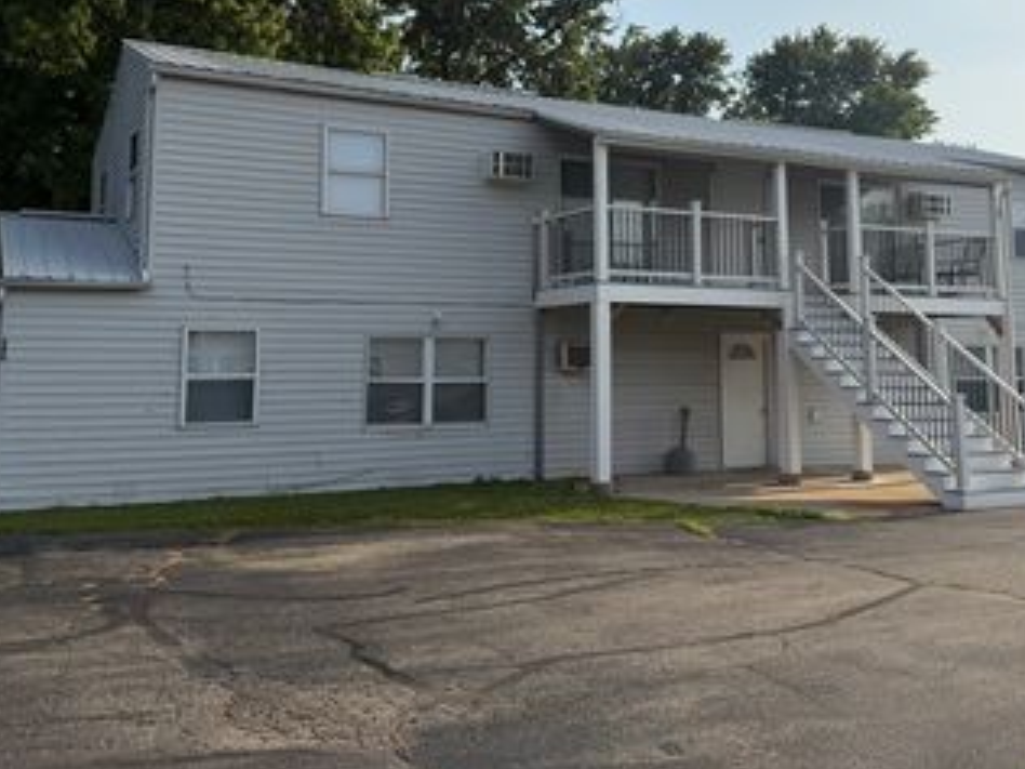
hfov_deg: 48.9
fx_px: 1125
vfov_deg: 37.0
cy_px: 216
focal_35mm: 38
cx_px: 577
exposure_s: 1/8130
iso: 100
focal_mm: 6.76
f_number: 1.78
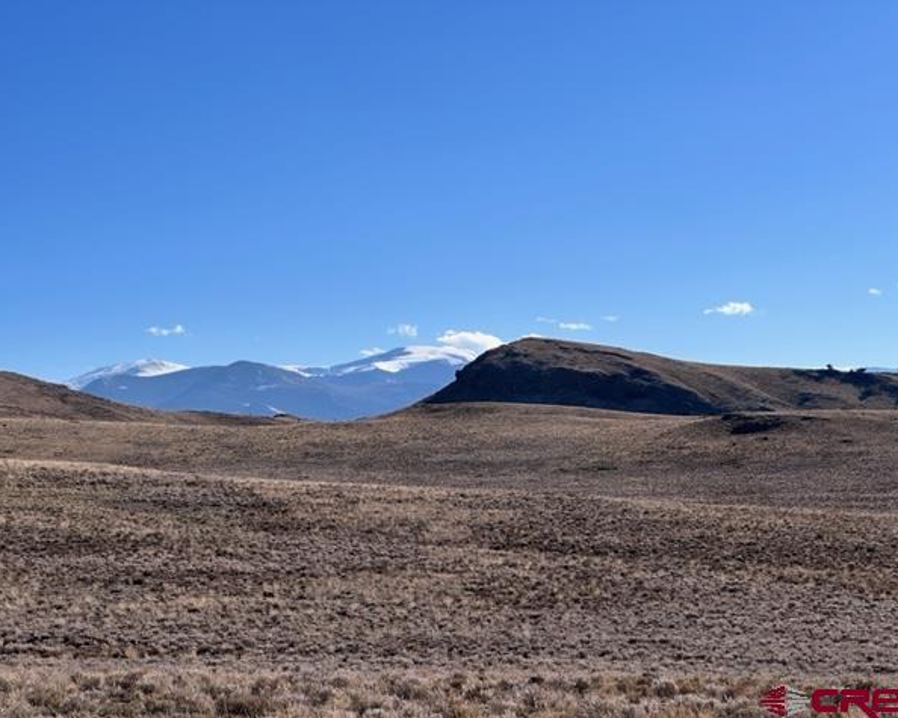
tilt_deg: +2.4
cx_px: 455
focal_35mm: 81
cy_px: 360
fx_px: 2152
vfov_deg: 18.9
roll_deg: +2.7
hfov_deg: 23.6
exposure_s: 1/1531
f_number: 2.8
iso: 32
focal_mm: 9
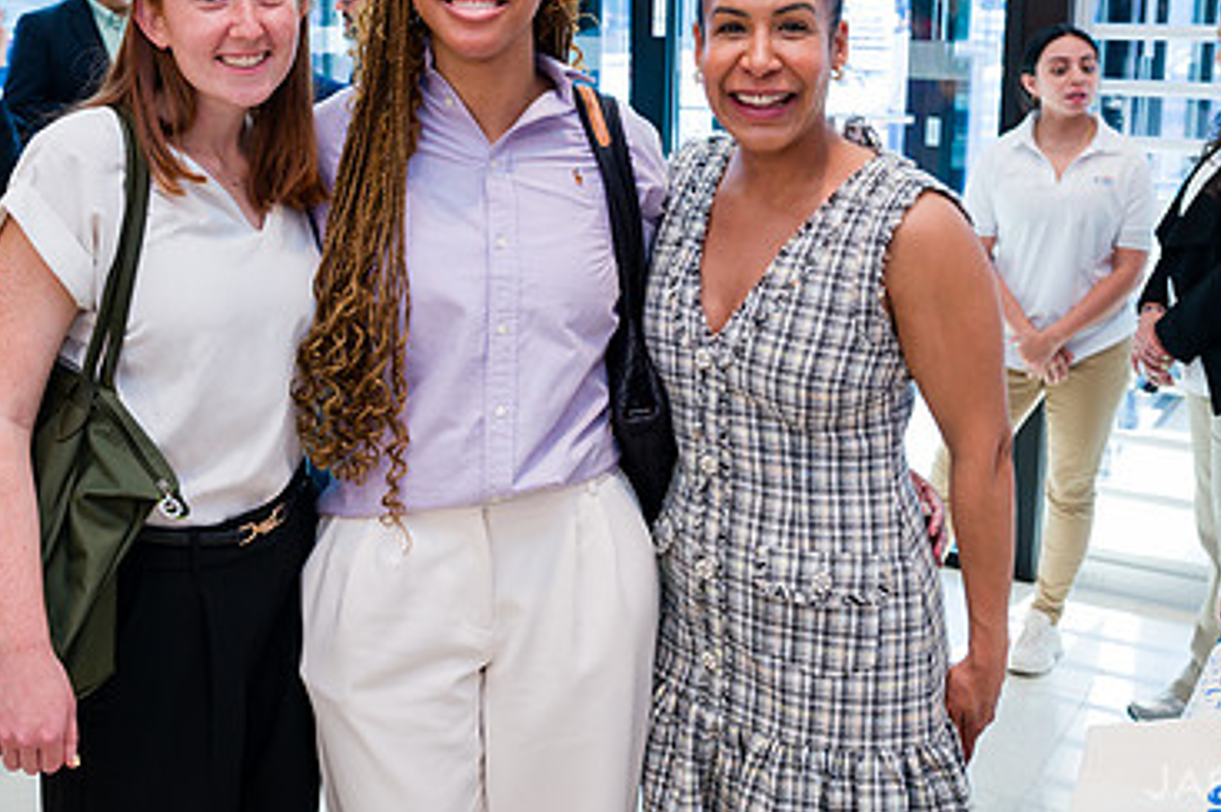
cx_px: 499
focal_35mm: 47
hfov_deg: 41.8
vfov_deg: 28.3
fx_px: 1593
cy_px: 230
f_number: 4
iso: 400
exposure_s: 1/200
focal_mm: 29.5
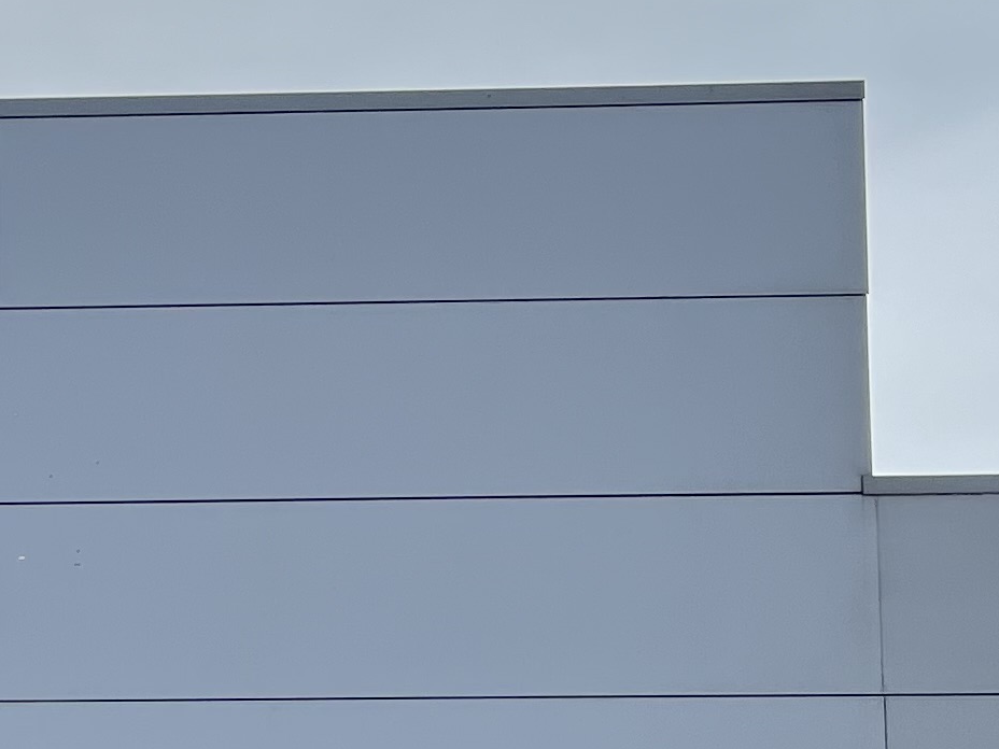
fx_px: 3261
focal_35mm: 113
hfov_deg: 16.6
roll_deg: -0.3
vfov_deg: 12.5
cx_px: -259
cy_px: 1121
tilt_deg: +10.9
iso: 50
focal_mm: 5.1
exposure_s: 1/3135
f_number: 1.6
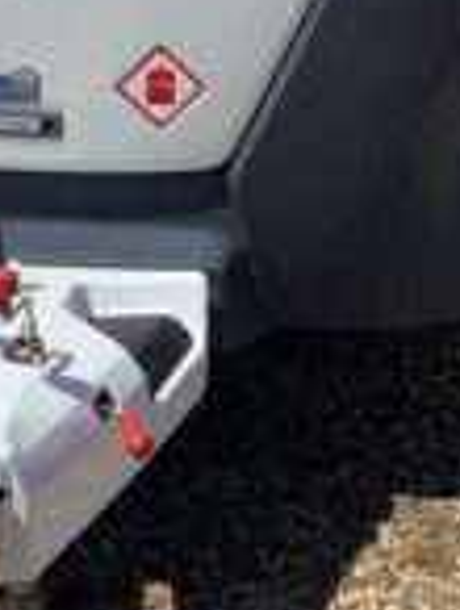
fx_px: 2244
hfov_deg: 11.7
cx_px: 92
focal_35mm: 127
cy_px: -75
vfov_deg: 15.1
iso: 25
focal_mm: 3.3
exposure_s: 1/2398
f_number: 2.4
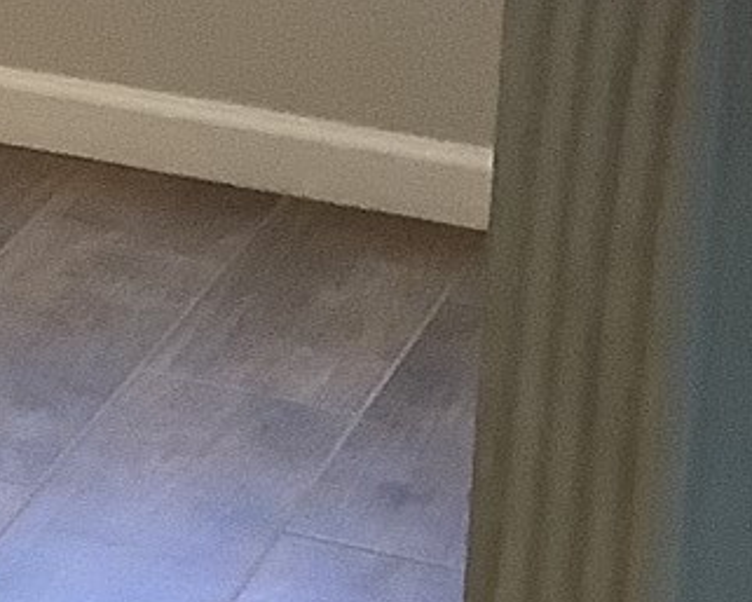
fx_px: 4030
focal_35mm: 181
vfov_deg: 8.1
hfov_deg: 9.7
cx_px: -925
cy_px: -590
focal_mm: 3.3
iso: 250
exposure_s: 1/40
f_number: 2.4
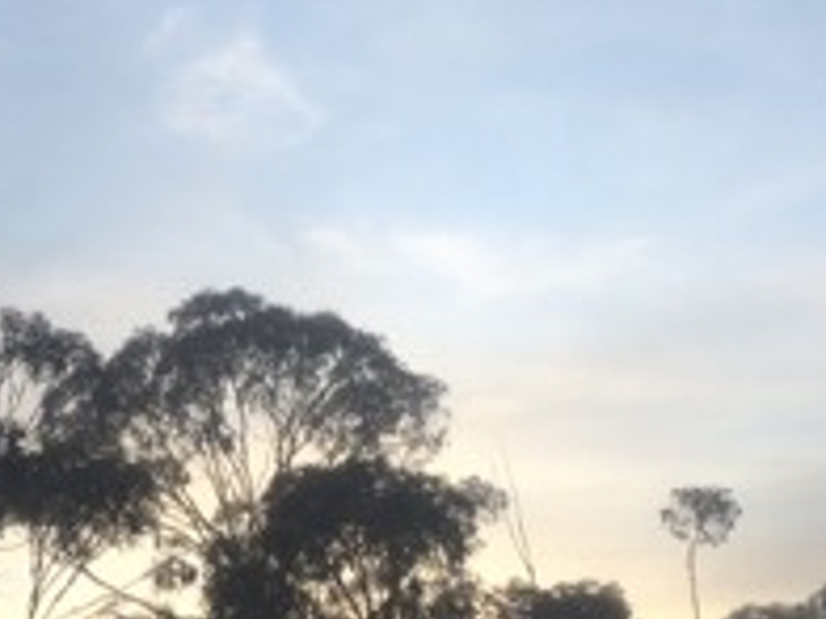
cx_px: 160
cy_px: 459
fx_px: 1837
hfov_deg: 24.9
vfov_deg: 19.0
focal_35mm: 77
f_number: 2.2
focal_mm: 4.15
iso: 32
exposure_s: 1/533
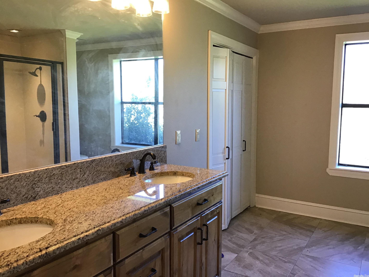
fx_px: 330
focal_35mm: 31
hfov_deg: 58.4
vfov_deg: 45.4
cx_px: 184
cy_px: 138
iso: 40
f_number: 2.4
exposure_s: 1/30
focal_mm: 3.3
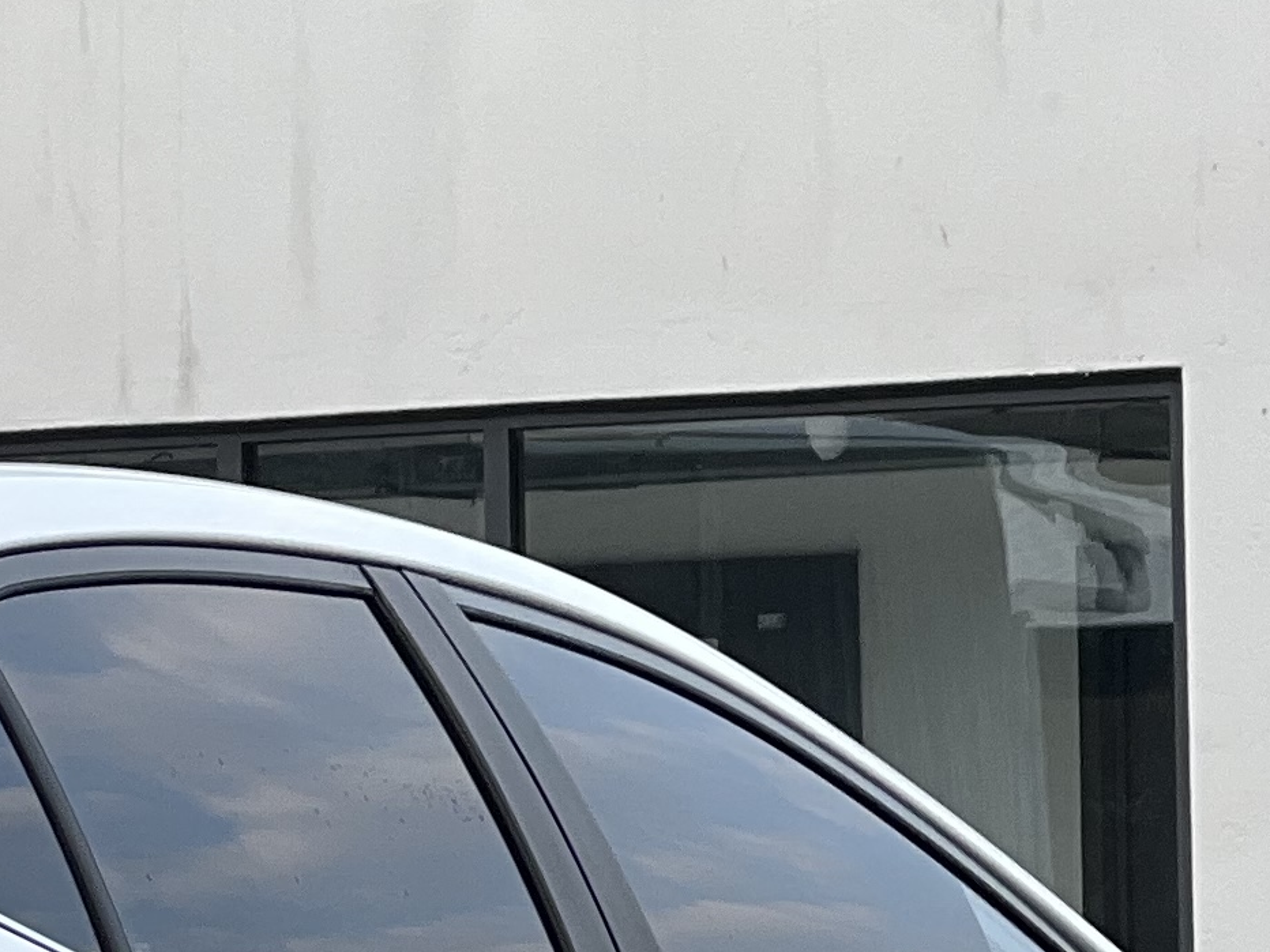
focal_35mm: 333
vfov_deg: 4.5
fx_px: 12217
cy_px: 868
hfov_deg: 5.9
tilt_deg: +3.2
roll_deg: +0.8
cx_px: -465
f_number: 2.8
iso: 32
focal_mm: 9
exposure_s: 1/121
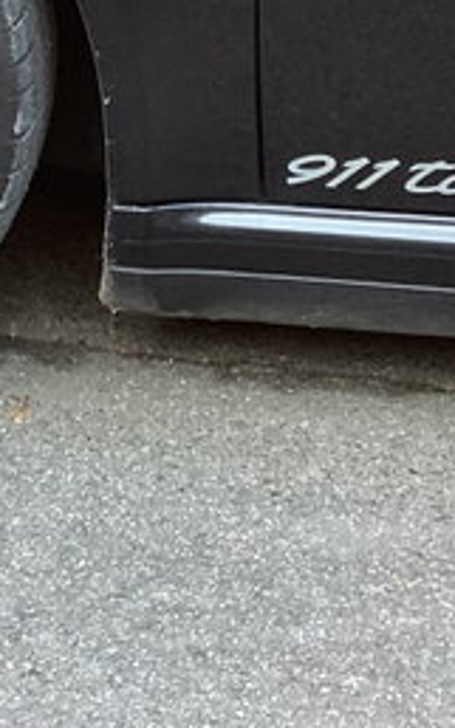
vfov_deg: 20.6
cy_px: 17
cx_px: -59
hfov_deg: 13.1
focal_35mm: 98
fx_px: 1947
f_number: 2.4
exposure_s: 1/120
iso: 80
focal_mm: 3.3
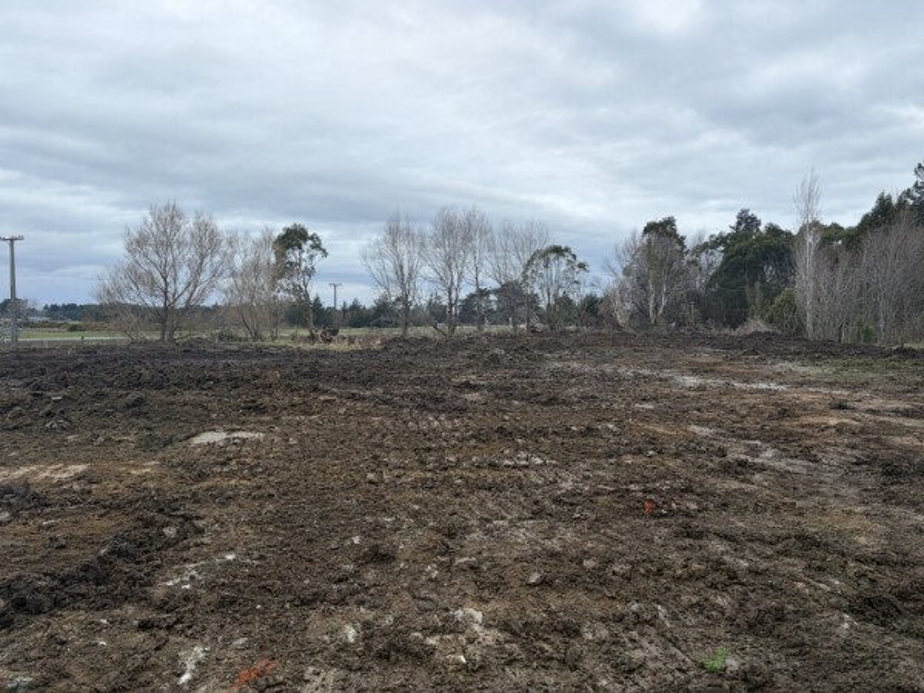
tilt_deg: -0.6
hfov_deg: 67.3
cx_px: 462
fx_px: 694
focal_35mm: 26
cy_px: 346
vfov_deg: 53.1
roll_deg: +2.5
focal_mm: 5.96
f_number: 1.6
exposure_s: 1/122
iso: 80
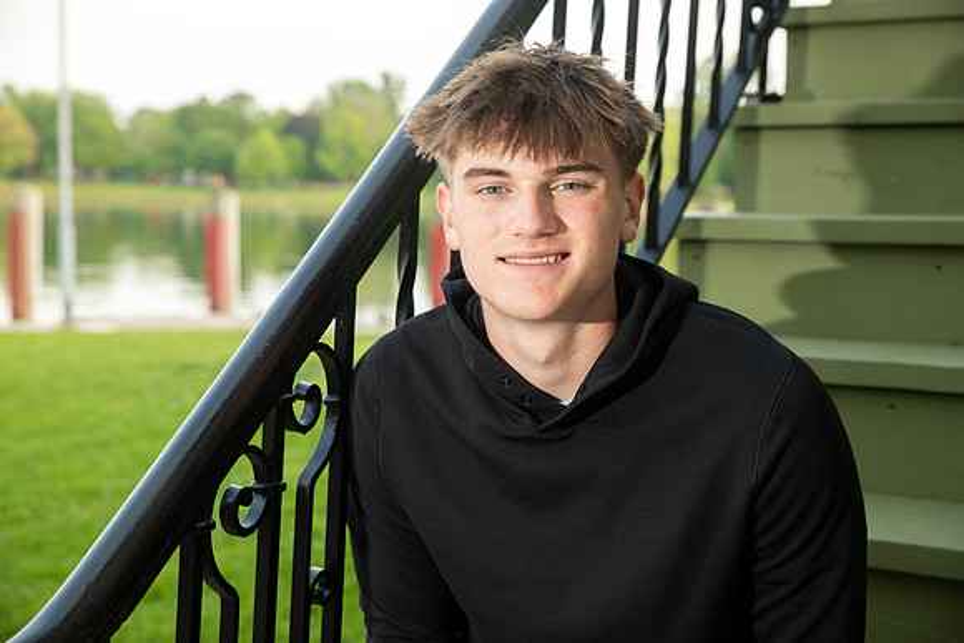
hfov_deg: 31.0
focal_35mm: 65
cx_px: 482
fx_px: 1741
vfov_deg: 20.9
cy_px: 322
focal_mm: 65
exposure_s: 1/160
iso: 320
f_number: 5.6
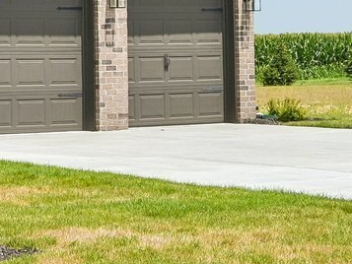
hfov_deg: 13.2
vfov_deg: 10.2
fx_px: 1404
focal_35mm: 138
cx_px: -236
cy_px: -203
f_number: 8
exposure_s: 1/500
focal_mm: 25
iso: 100
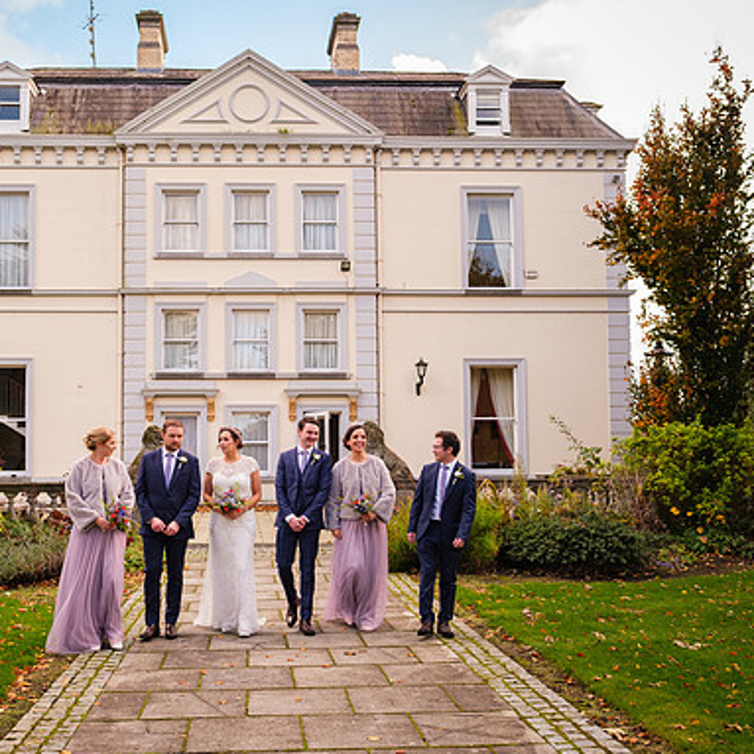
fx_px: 863
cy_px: 417
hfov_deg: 46.7
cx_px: 270
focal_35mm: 35
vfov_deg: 47.1
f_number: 3.6
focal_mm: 16
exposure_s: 1/250
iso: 400
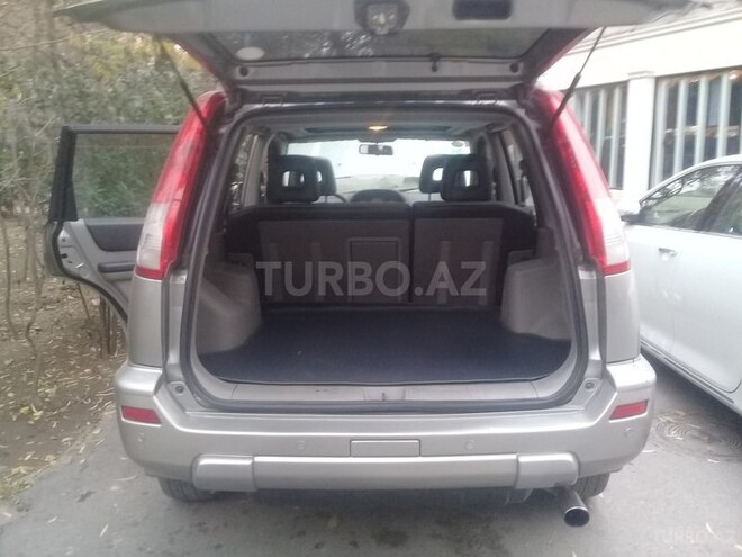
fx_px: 664
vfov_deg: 45.4
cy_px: 278
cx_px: 371
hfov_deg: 58.4
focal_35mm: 31
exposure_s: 1/33
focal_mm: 3.3
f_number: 2.2
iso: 160
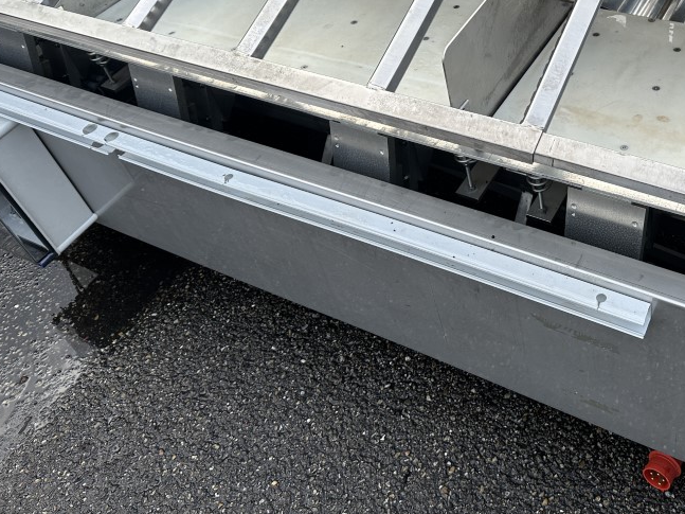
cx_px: 511
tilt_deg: -42.9
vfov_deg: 36.9
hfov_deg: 47.2
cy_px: 132
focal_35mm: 38
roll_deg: +7.2
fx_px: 752
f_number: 1.78
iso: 80
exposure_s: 1/1095
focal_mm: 6.86
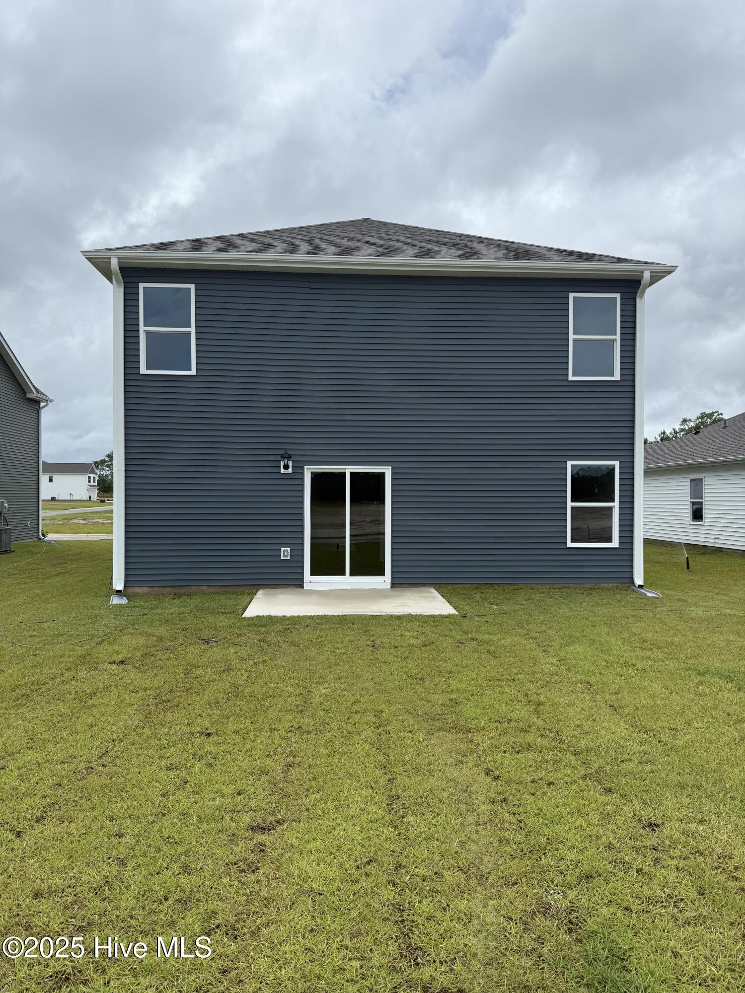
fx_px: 689
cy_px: 496
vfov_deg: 71.6
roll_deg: -0.9
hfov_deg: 56.8
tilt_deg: -0.5
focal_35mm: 24
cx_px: 372
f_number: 1.78
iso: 80
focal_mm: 6.76
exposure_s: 1/5319
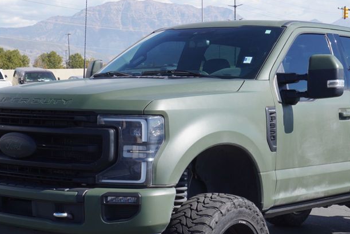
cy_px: 182
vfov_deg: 17.4
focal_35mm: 78
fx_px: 757
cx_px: 211
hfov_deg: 26.0
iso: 100
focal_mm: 31
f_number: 10
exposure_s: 1/125
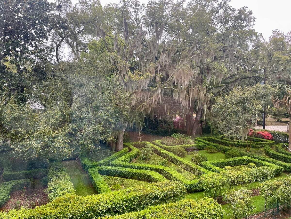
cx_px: 146
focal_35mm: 26
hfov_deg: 67.3
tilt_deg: -3.0
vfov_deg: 53.1
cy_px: 110
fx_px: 219
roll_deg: +0.1
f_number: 1.6
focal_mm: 4.2
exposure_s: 1/121
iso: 50
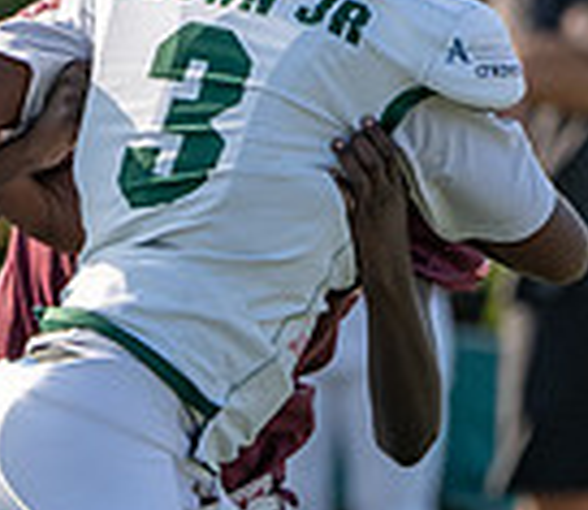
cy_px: 468
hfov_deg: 0.9
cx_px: 258
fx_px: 39419
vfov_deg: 0.7
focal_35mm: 2191
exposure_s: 1/1000
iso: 250
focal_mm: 400
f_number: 5.6
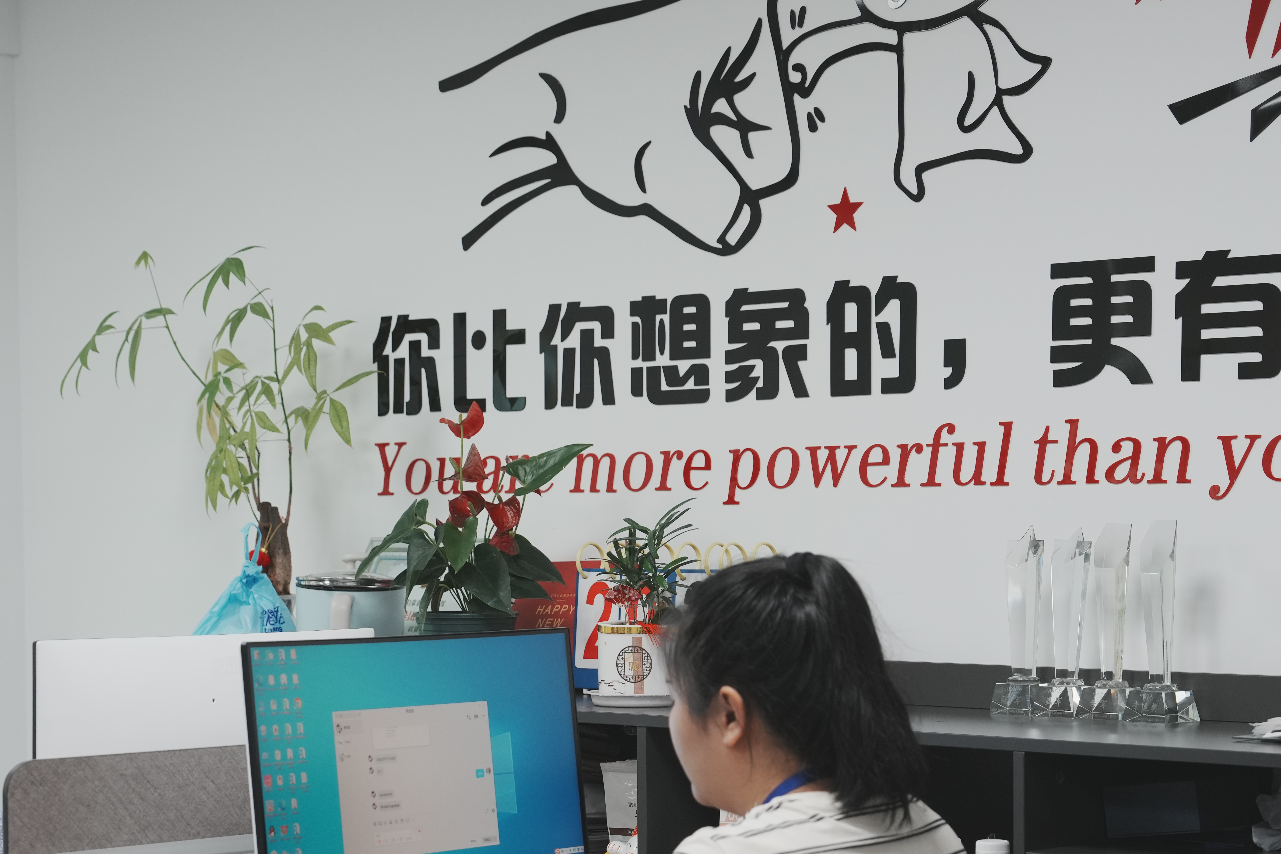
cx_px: 651
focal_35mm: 85
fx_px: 3024
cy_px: 636
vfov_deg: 16.0
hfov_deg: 23.9
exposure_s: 1/125
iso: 640
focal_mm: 54
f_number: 4
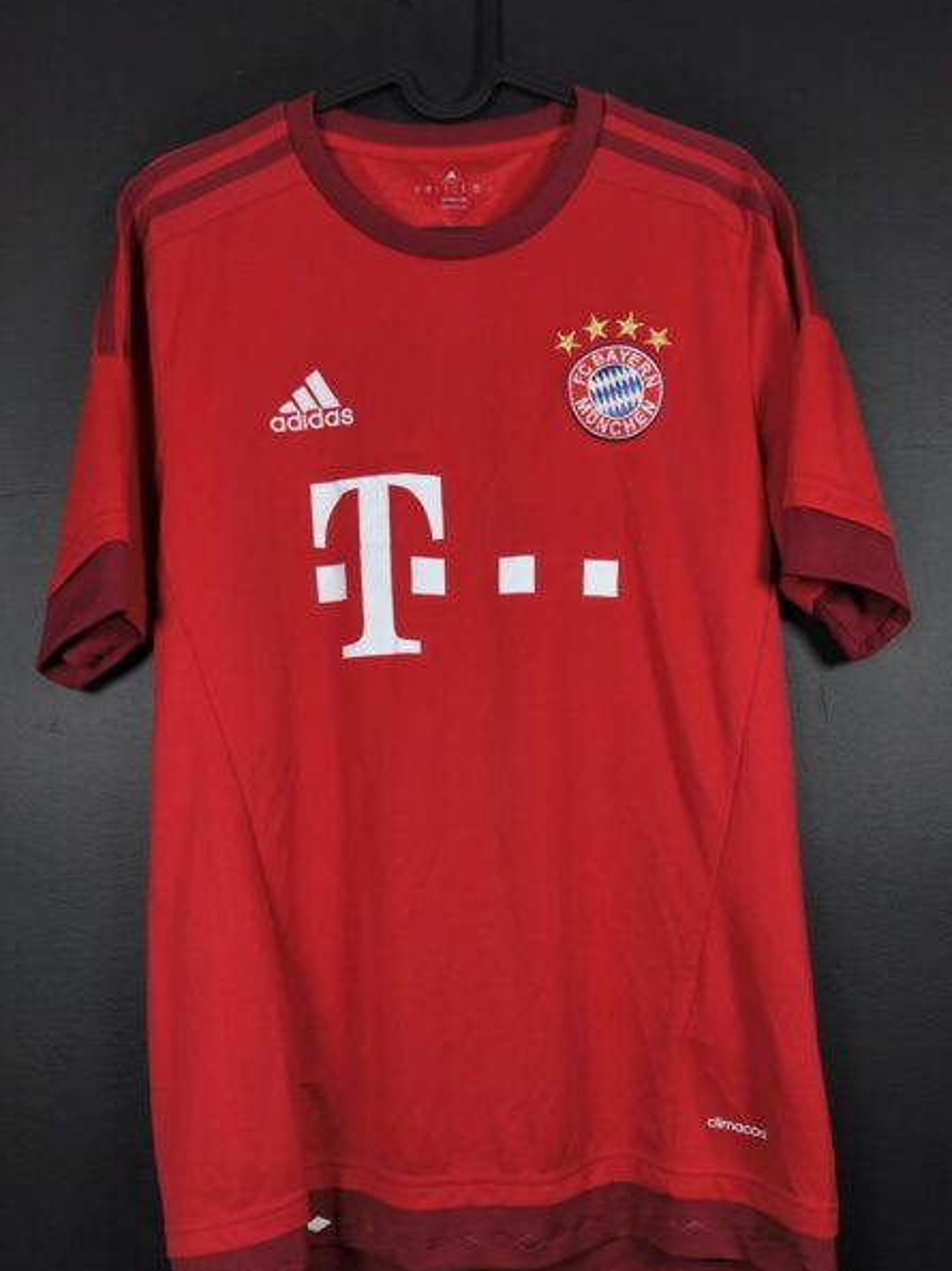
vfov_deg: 57.8
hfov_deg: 45.4
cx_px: 469
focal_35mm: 31
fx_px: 1138
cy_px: 772
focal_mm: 6.57
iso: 400
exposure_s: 1/160
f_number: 1.6
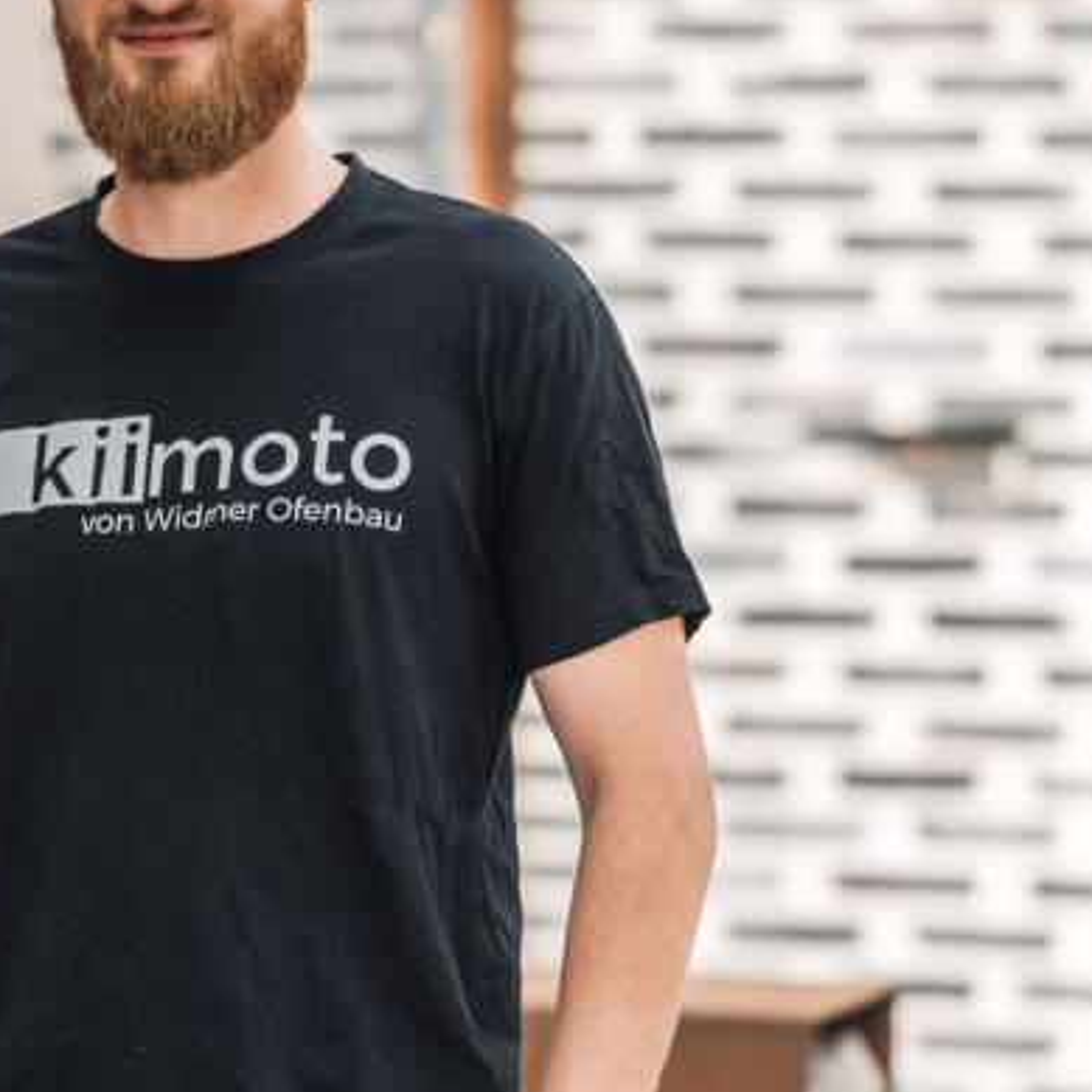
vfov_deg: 9.2
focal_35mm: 190
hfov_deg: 9.2
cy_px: 568
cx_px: 371
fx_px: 6781
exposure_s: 1/800
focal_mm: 85
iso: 100
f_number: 2.2
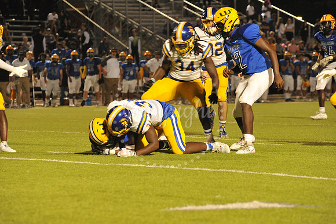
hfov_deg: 10.3
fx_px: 1866
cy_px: 112
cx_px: 168
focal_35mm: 200
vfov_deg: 6.9
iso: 6400
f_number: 6.3
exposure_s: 1/200
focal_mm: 200
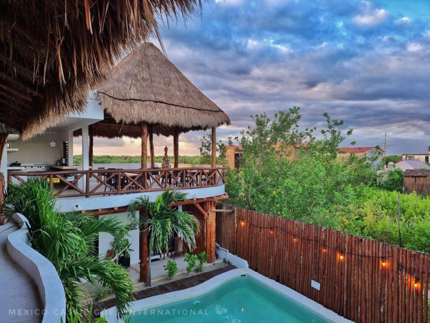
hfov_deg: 71.6
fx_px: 298
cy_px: 162
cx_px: 215
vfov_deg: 56.8
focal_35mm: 24
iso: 50
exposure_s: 1/100
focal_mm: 6.7
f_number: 1.8
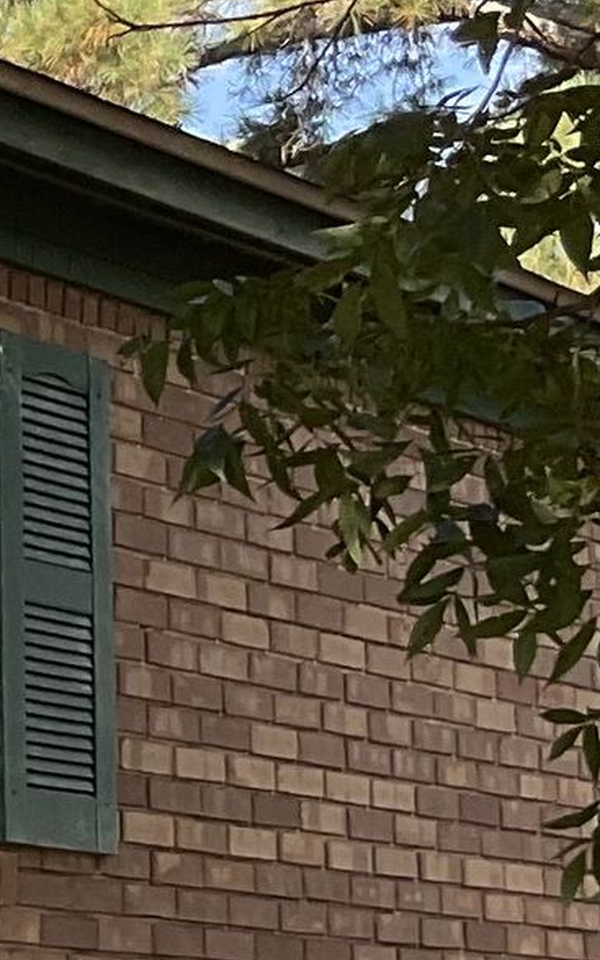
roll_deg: +0.0
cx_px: -1095
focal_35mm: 161
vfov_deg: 12.9
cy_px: 883
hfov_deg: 7.3
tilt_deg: +6.3
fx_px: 4211
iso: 16
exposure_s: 1/259
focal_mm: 3
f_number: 1.8
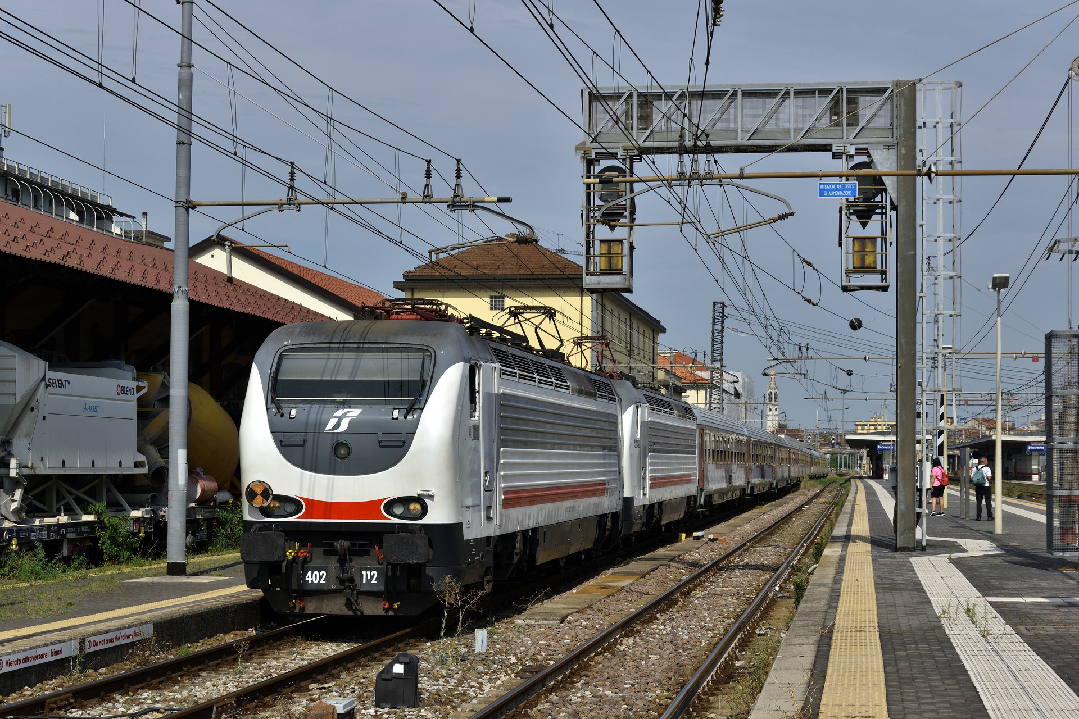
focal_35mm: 68
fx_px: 2023
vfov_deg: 20.2
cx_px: 540
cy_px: 360
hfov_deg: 29.9
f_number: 8
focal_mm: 45
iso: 100
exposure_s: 1/640
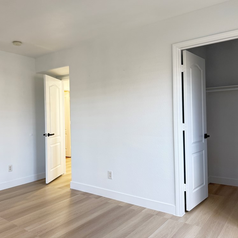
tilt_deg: +0.3
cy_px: 117
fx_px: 226
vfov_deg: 55.6
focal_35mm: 29
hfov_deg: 55.1
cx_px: 92
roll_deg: +1.0
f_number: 1.78
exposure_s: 1/60
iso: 200
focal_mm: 6.76
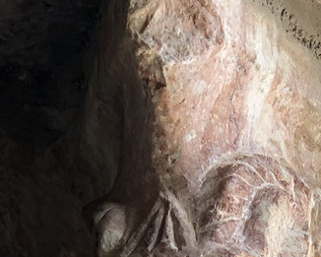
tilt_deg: +14.5
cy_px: 477
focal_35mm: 249
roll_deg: +2.8
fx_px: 2366
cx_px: 244
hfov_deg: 7.8
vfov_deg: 6.1
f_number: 2.4
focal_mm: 6
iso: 16
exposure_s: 1/123
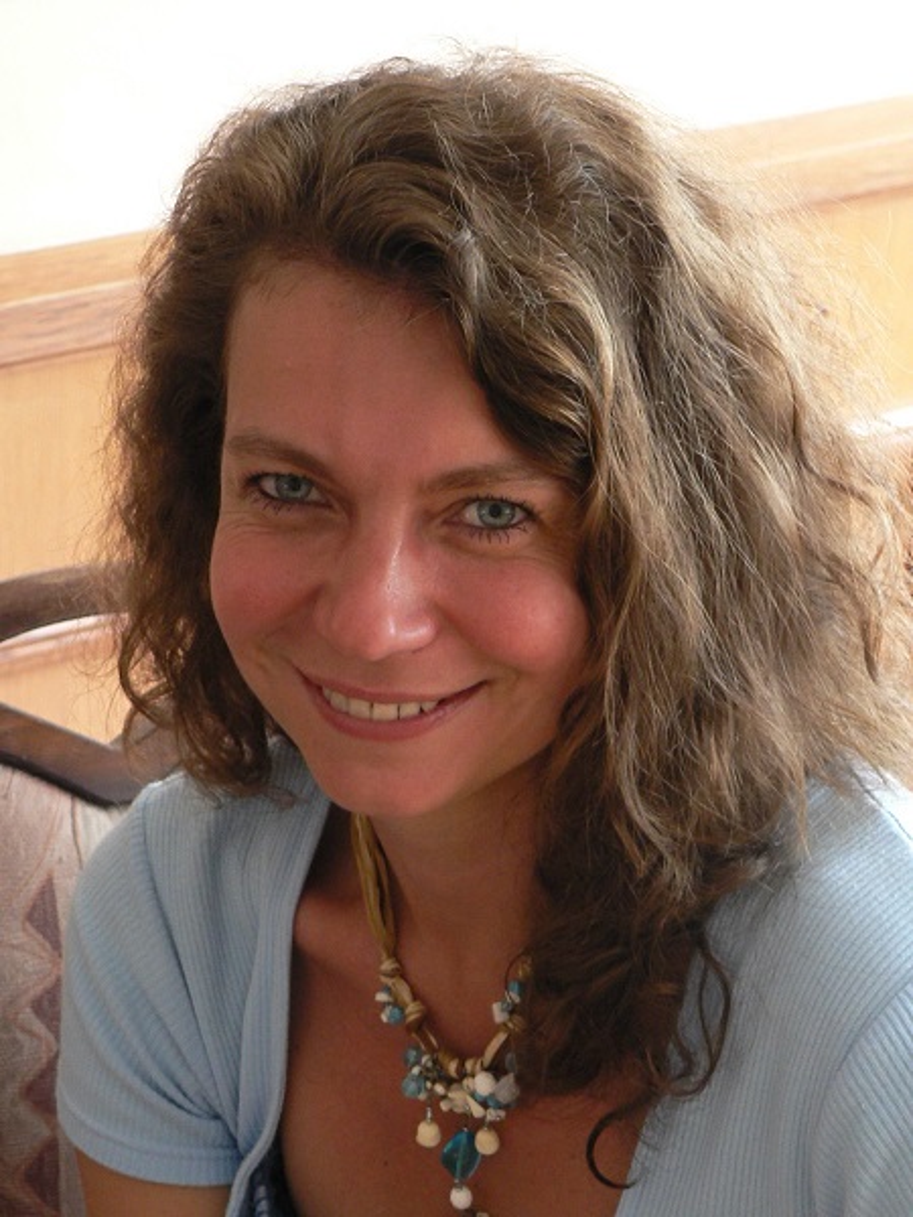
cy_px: 608
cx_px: 456
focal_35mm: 117
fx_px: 4115
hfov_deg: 12.7
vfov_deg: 16.8
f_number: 3.2
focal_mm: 19.5
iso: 200
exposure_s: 1/25
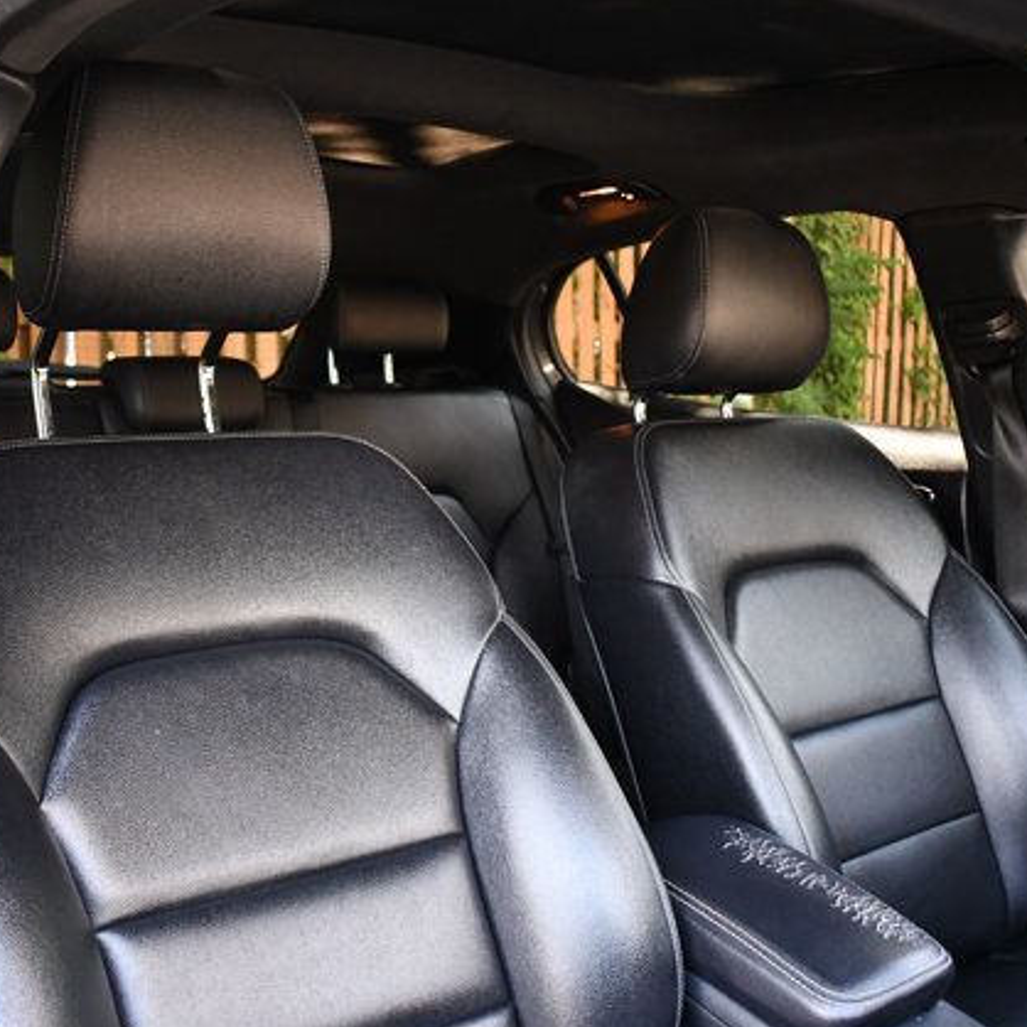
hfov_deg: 42.7
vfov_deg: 42.8
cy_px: 517
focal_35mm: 39
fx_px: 1309
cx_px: 435
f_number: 3.5
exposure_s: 1/125
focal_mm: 20
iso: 1600
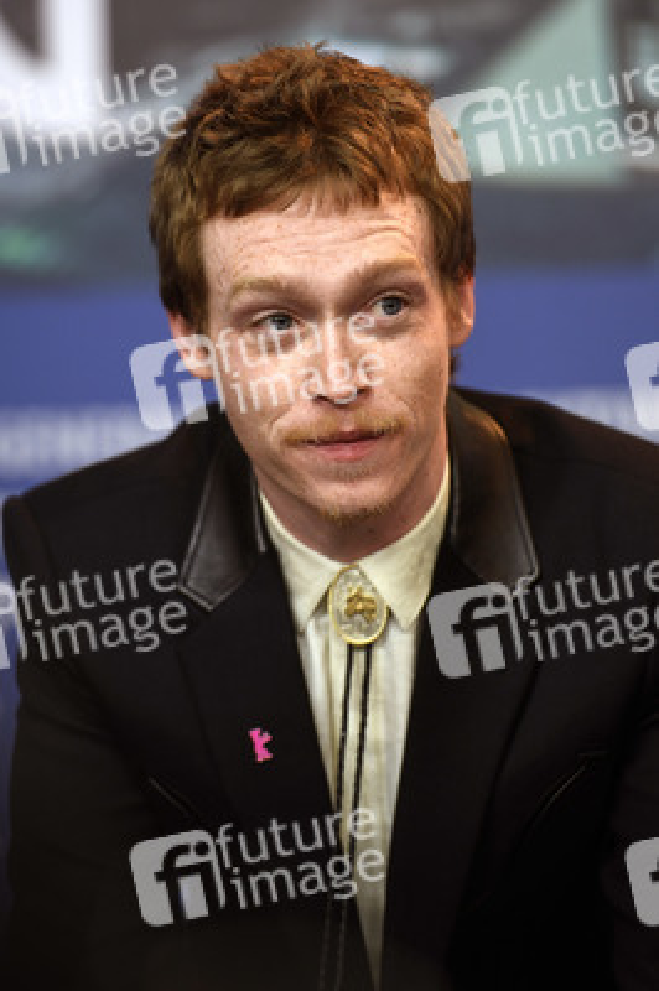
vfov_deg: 10.3
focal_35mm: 200
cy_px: 496
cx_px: 330
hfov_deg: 6.9
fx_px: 5501
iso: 1250
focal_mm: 200
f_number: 3.5
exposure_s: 1/320
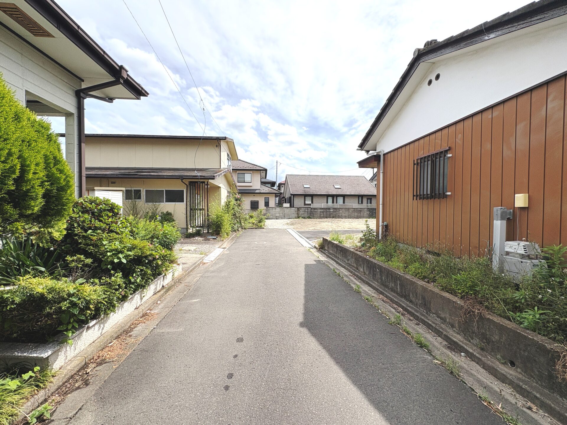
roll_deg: -1.5
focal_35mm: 14
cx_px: 284
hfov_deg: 102.1
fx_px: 229
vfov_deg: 85.7
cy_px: 212
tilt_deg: -2.4
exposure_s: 1/2874
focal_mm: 2.22
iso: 50
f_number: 2.2
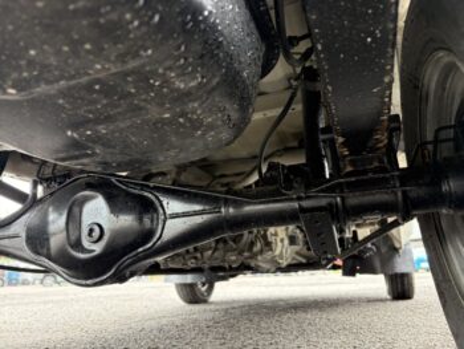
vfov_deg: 53.1
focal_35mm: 26
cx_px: 232
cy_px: 174
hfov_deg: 67.3
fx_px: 349
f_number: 1.6
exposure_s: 1/155
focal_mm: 5.96
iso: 125
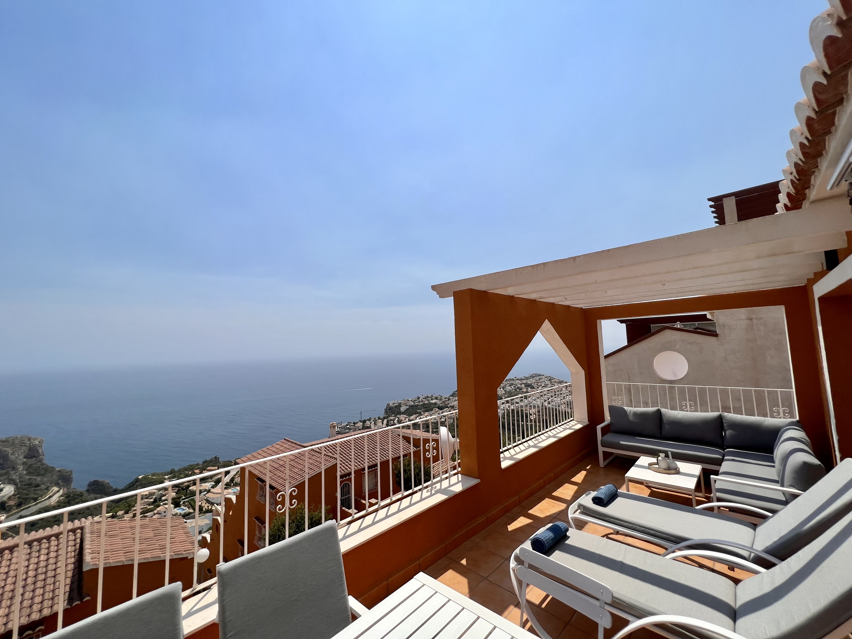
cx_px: 426
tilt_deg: +4.2
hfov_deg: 106.2
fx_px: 320
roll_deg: +1.9
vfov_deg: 89.9
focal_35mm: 13
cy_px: 320
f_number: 1.8
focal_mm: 1.57
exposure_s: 1/5000
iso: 40
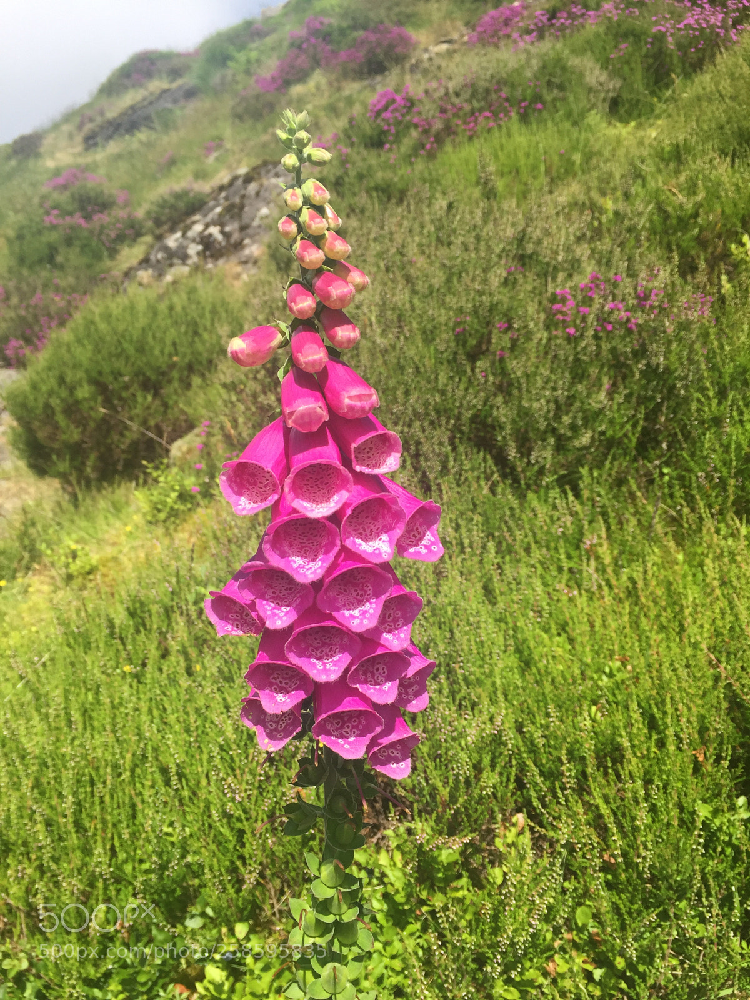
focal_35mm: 29
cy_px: 500
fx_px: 838
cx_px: 375
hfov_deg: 48.2
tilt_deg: +2.6
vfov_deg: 61.7
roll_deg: +8.2
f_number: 2.2
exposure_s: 1/1014
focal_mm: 4.15
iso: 32
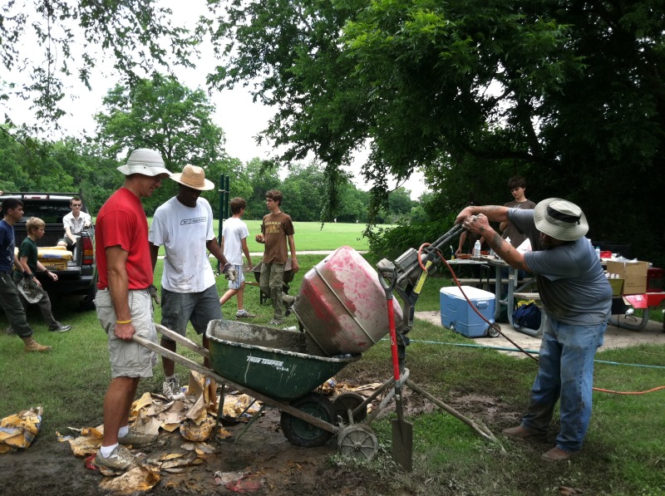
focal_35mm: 35
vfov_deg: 40.6
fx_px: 671
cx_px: 332
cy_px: 248
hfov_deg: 52.7
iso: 80
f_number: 2.8
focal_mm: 3.85
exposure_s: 1/219
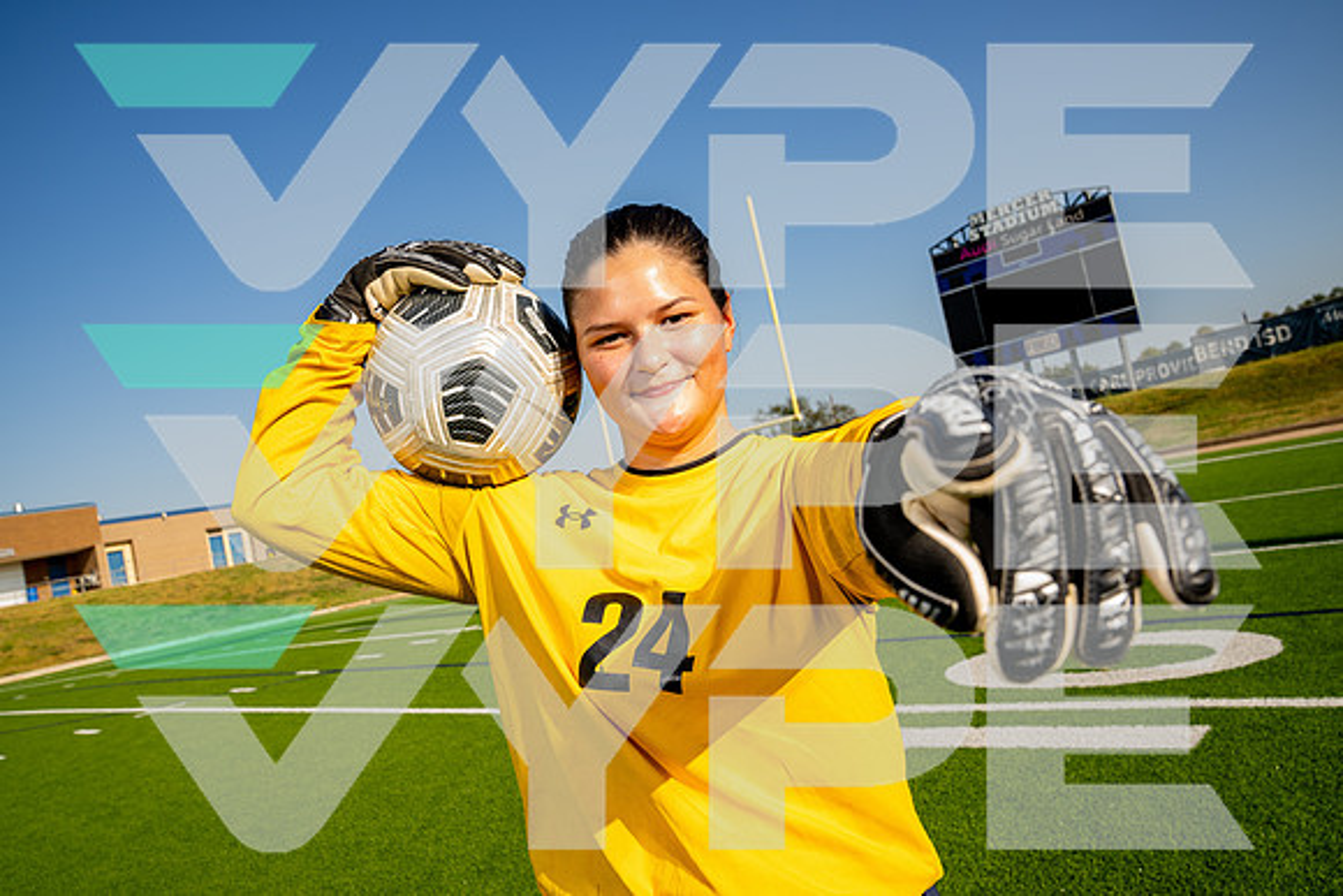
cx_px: 672
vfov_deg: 46.4
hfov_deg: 65.5
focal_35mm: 28
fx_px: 1045
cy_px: 448
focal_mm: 28
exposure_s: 1/125
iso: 50
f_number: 7.1
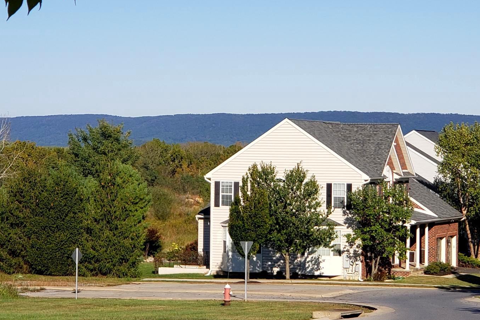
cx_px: 244
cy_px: 98
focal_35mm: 82
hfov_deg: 24.8
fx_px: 1093
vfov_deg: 16.6
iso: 32
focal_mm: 6
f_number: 2.4
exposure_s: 1/978
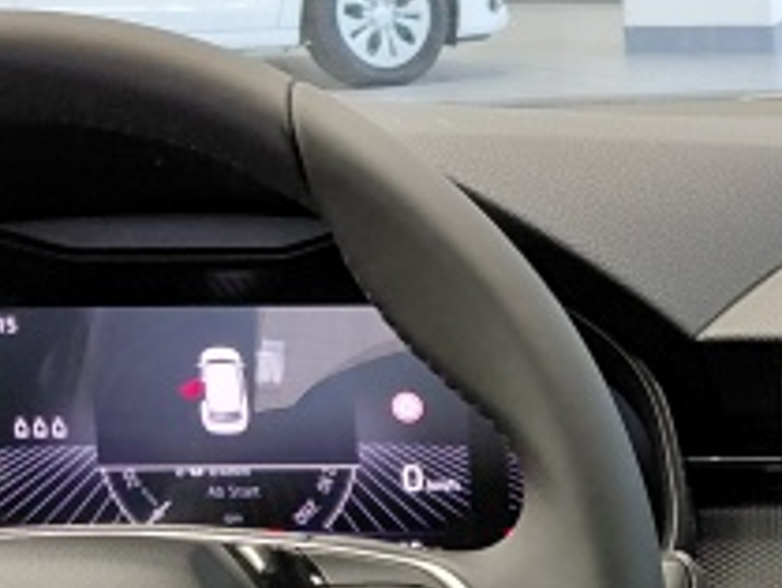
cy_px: 665
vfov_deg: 11.9
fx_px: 2758
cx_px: 1111
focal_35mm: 122
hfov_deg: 15.1
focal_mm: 4.69
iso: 320
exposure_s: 1/50.1
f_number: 1.8
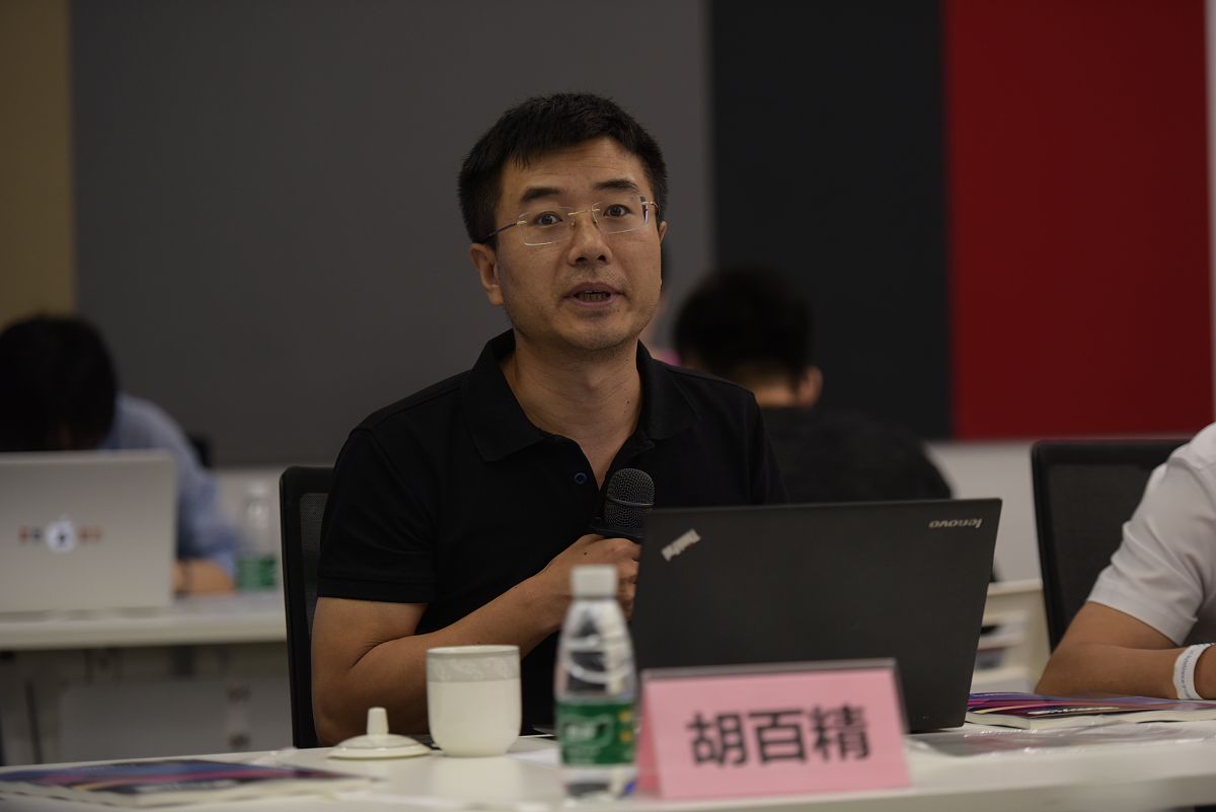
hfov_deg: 15.8
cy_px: 406
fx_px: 4392
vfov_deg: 10.6
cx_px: 608
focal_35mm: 130
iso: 500
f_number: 2.8
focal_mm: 130
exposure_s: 1/250
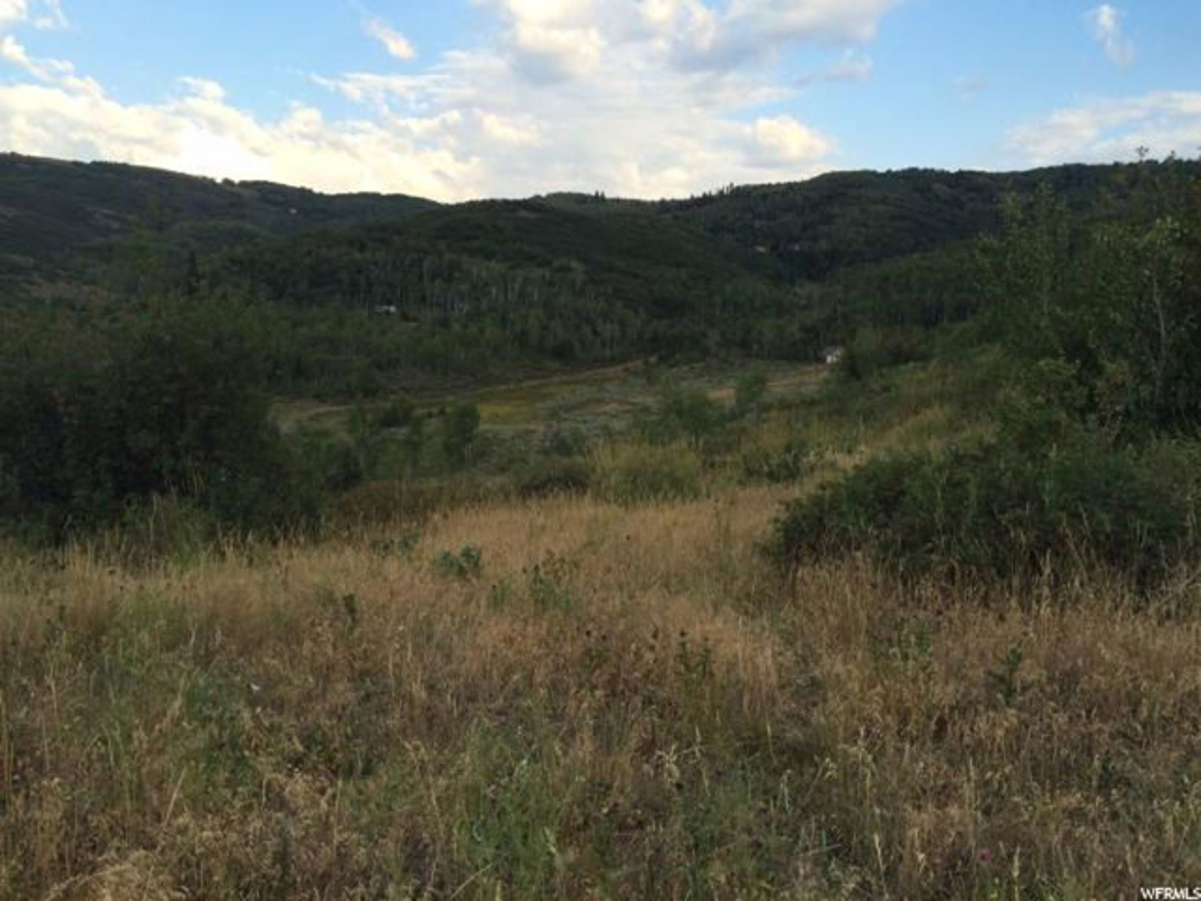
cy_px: 450
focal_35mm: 29
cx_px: 600
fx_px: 1006
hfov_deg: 61.7
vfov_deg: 48.2
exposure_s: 1/533
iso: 32
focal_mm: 4.15
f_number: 2.2
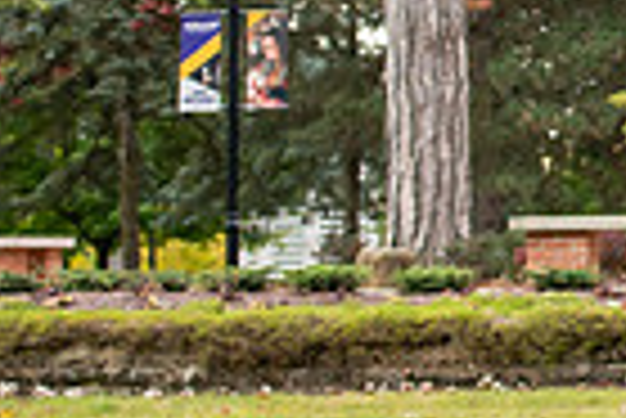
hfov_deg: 6.4
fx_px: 5448
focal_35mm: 313
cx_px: 1198
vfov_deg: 4.4
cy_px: -178
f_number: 2.8
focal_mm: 75
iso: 320
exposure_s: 1/400
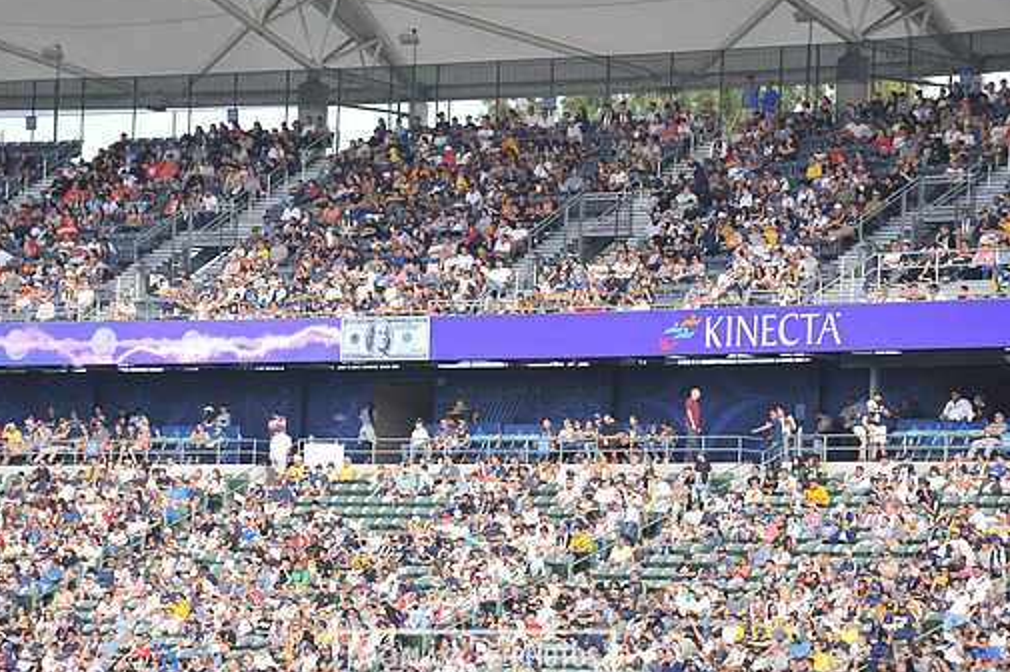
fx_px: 5635
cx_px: 474
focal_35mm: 201
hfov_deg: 10.2
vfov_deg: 6.8
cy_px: 356
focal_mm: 175
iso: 500
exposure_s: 1/1250
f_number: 5
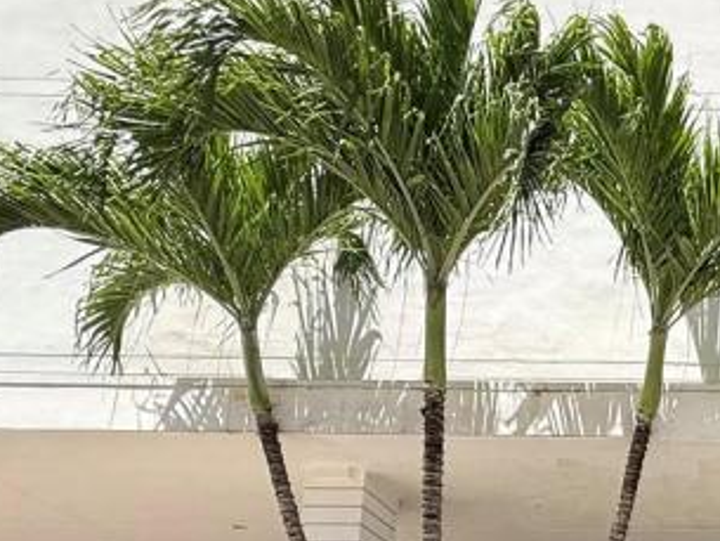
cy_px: 685
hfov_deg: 35.8
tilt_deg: +13.0
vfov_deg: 27.8
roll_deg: +0.0
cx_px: 814
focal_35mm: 44
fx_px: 916
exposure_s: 1/751
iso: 50
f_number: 2.2
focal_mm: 2.22
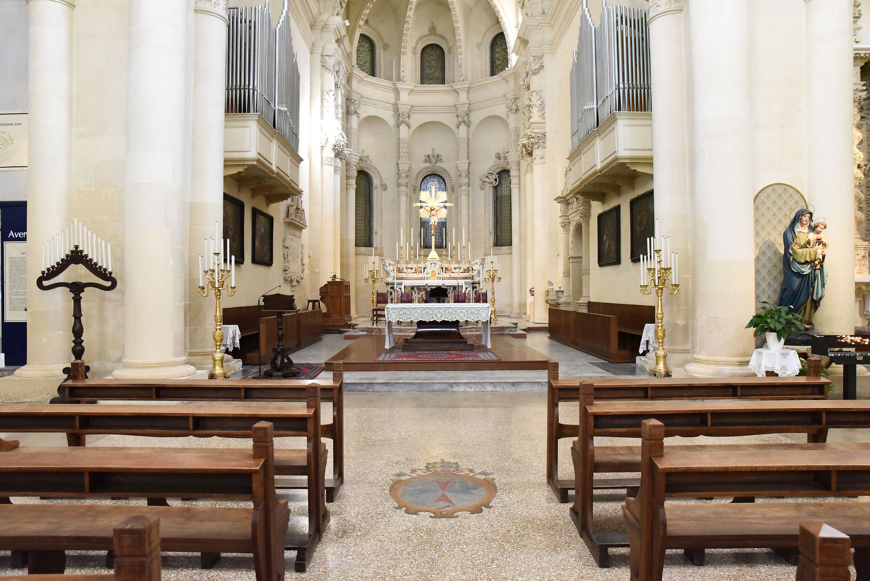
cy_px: 290
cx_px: 435
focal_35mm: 24
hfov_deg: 73.7
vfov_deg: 53.2
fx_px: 580
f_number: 5.6
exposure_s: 1/250
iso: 12800
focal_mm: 24
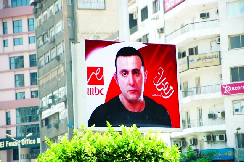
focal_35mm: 158
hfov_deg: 13.1
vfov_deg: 8.7
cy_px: 81
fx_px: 1066
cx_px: 122
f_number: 5.6
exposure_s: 1/500
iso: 400
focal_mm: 105
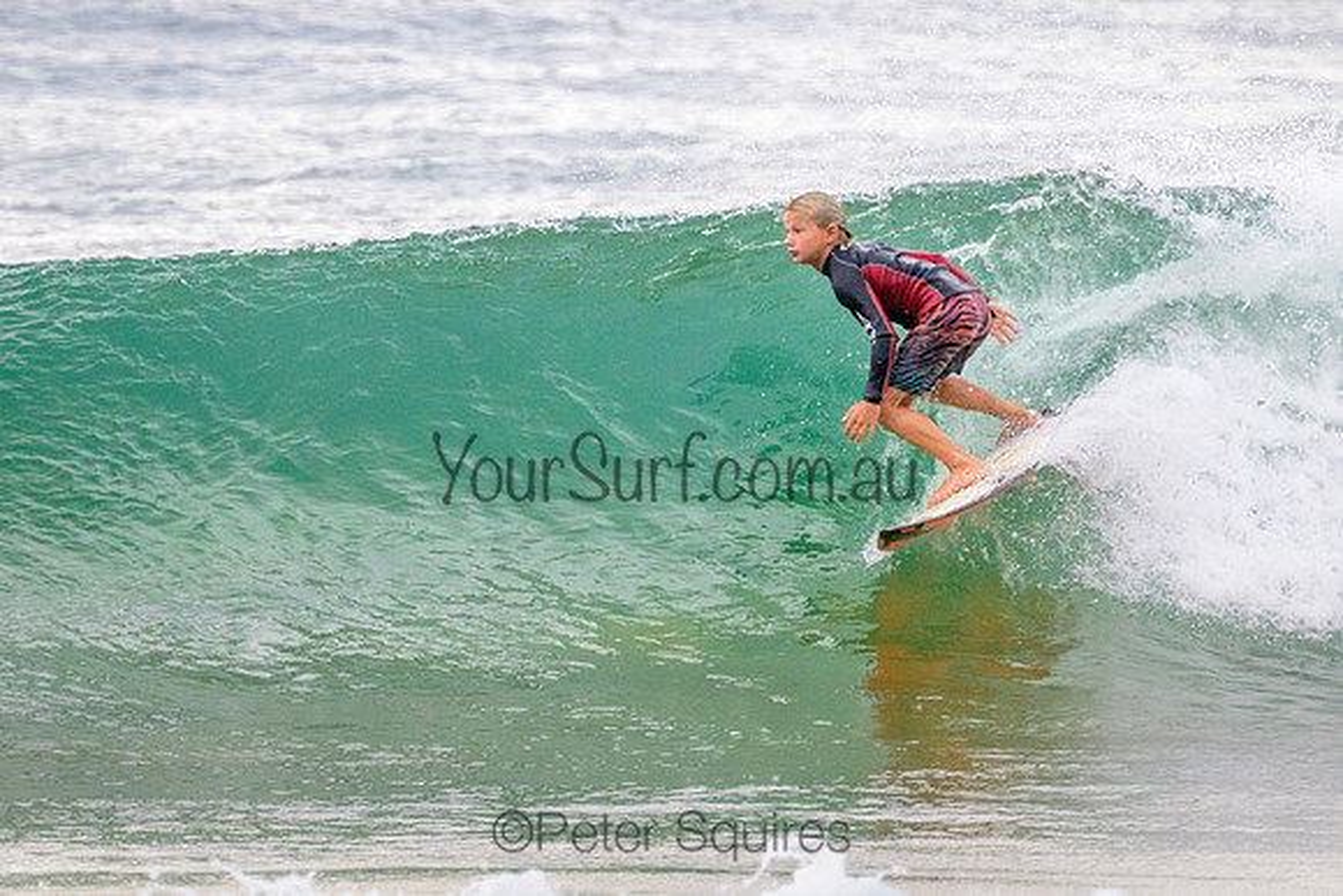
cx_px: 694
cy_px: 367
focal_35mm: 1021
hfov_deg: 2.0
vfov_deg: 1.3
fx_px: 38113
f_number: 11
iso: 4000
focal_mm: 800
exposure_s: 1/2000
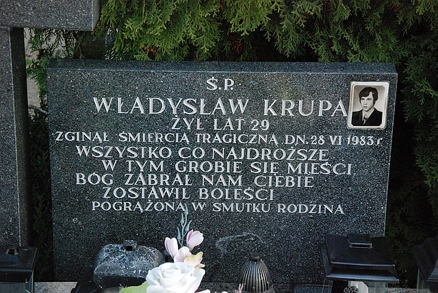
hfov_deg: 23.4
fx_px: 1059
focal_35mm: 87
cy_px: 146
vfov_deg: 15.7
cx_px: 219
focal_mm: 58
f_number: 6.3
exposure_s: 1/640
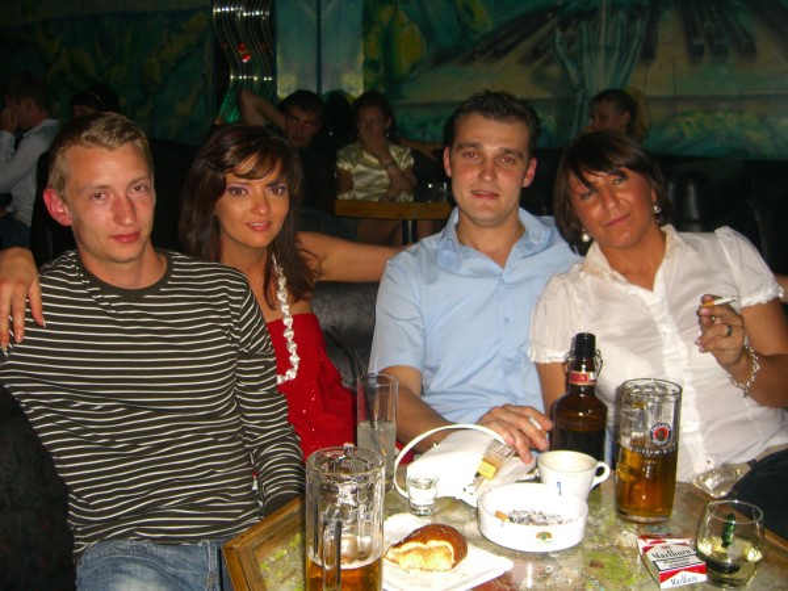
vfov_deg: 37.7
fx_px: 865
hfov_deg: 49.0
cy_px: 296
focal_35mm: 38
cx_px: 394
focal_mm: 7.9
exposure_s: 1/60
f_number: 2.8
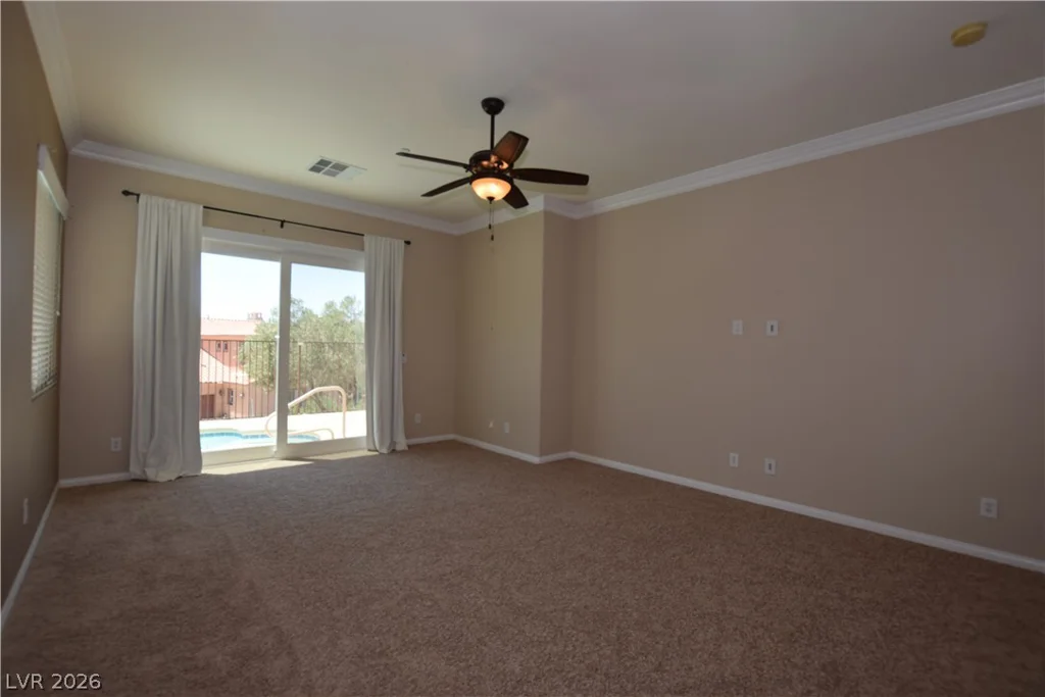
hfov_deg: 100.4
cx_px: 522
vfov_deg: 77.3
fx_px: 435
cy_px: 348
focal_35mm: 15
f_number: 5.6
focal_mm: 10
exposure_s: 1/125
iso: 125
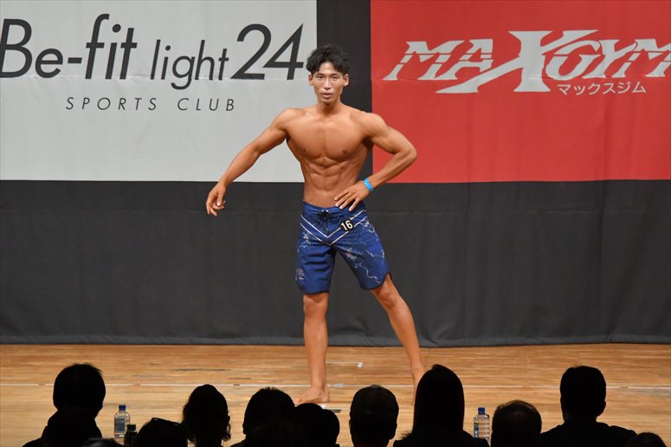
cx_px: 336
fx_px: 4471
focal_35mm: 240
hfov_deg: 8.6
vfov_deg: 5.7
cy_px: 224
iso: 7200
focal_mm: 160
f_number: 5.6
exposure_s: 1/400
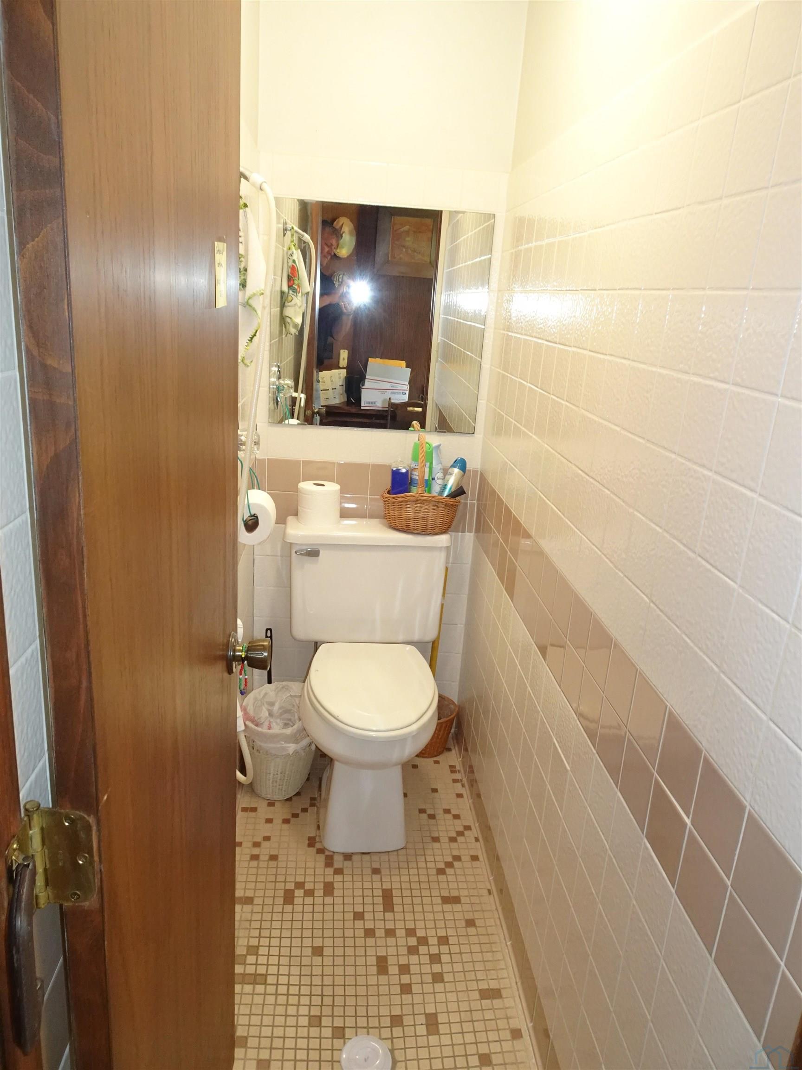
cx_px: 401
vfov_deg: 71.6
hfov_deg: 56.8
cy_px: 535
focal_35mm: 24
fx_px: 741
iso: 400
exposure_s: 1/30
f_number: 3.5
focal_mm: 4.26
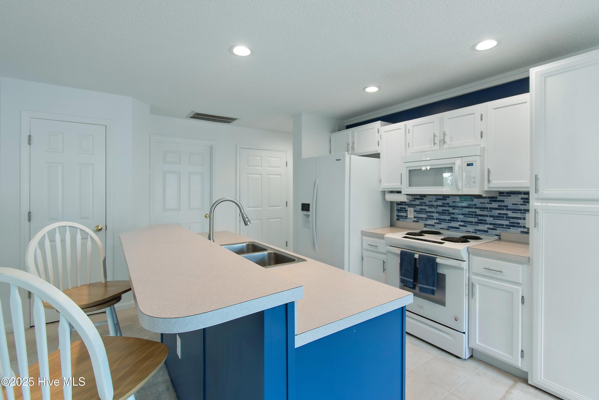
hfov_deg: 96.7
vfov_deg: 73.7
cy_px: 200
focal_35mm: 16
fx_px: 266
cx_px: 300
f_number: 4.8
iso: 100
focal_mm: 11
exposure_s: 1/13
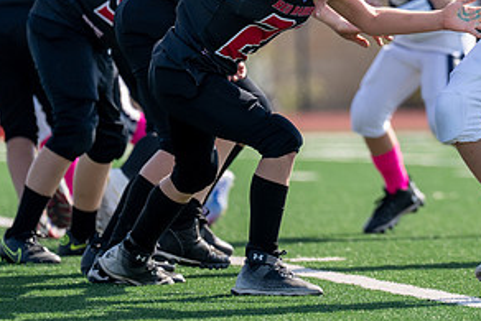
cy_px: 47
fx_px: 6684
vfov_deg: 2.8
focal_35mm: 500
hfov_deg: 4.1
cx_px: 480
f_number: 2.8
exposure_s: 1/1600
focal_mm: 200
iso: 100
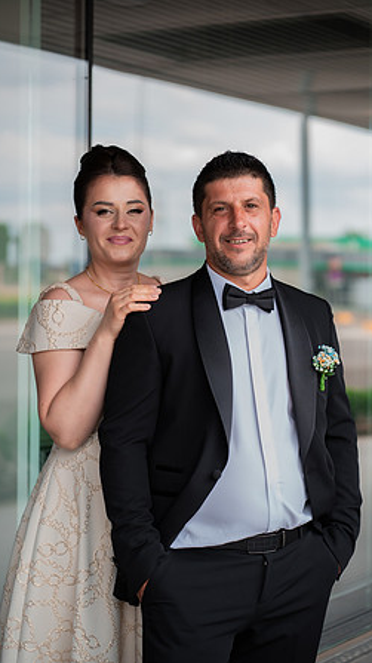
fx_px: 1387
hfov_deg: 15.3
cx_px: 199
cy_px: 331
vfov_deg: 26.9
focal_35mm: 79
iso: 200
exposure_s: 1/320
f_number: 2.8
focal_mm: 75
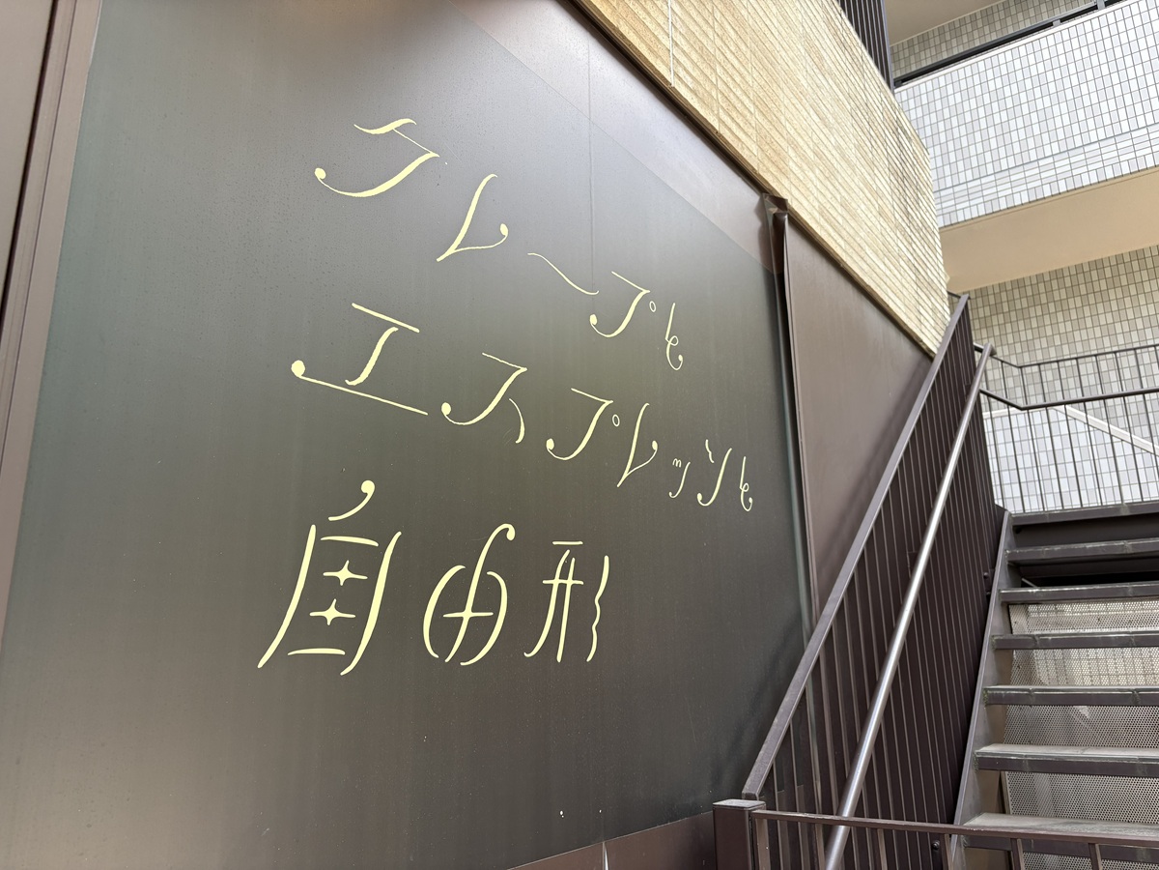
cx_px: 580
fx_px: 871
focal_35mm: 26
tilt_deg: +14.9
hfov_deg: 67.3
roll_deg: +1.9
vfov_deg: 53.1
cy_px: 435
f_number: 1.6
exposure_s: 1/269
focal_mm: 5.96
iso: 40
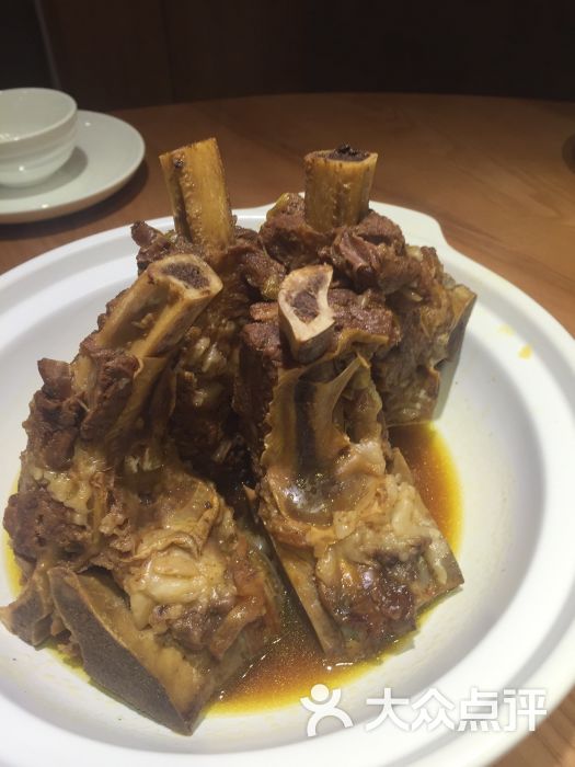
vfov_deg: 61.7
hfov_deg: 48.2
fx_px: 642
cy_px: 384
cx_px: 288
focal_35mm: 29
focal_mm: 4.15
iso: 40
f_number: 2.2
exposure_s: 1/100
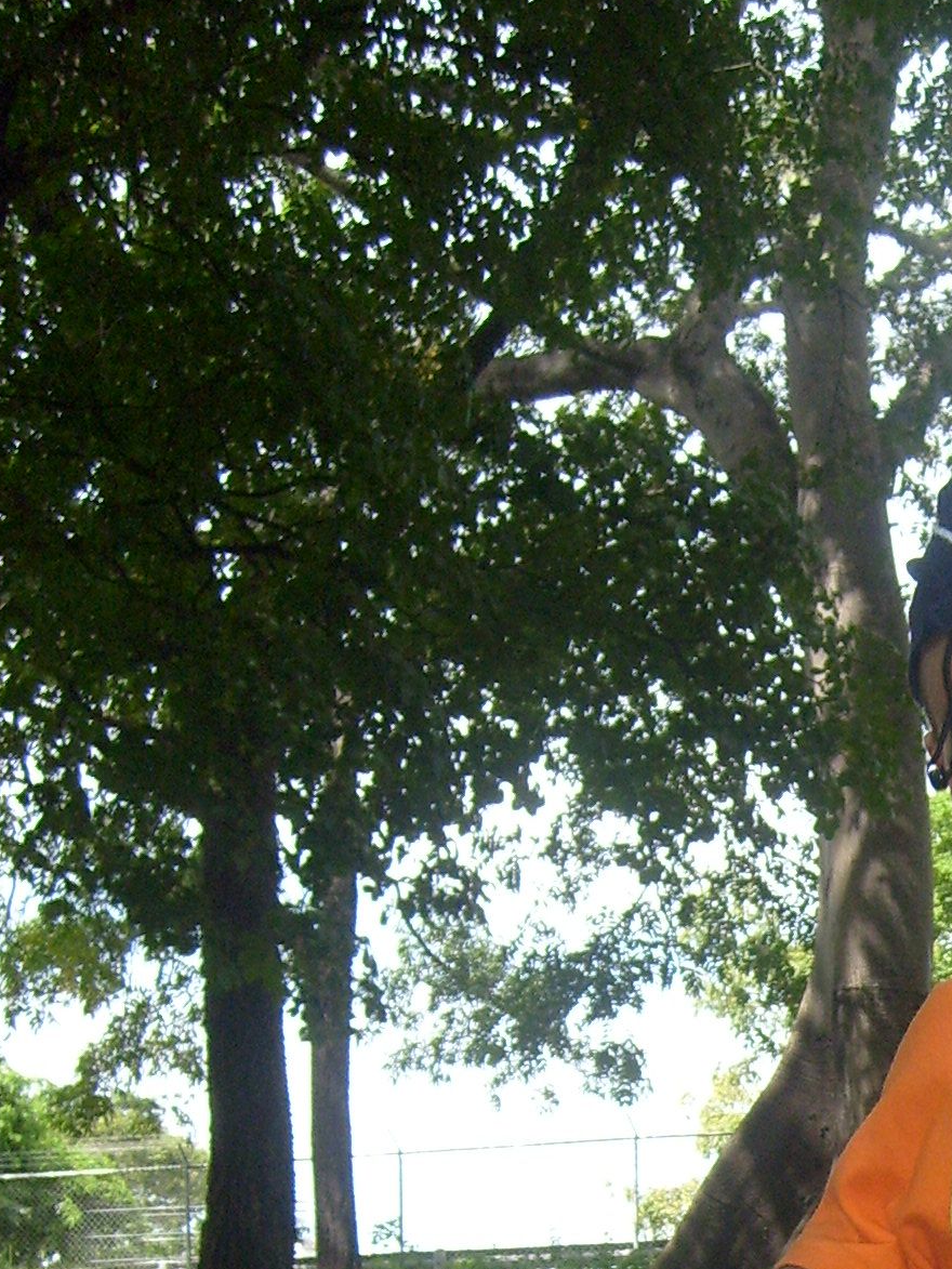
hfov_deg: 16.8
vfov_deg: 22.2
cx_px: 1134
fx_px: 3080
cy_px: 1337
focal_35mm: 84
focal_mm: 5.8
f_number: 7.1
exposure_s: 1/90
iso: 80
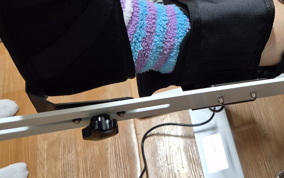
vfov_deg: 23.6
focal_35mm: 51
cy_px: -22
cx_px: 220
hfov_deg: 38.3
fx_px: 395
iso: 500
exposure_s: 1/120
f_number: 1.8
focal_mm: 5.4
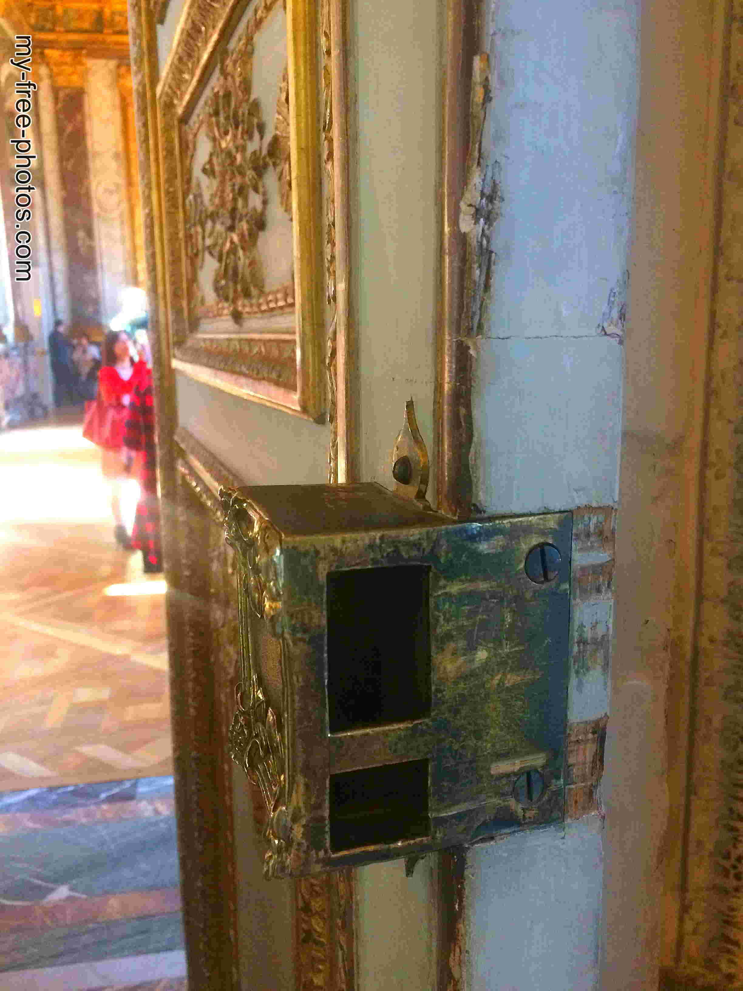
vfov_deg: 61.7
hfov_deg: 48.2
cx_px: 372
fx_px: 830
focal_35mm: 29
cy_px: 496
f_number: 2.2
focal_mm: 4.15
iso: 320
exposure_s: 1/25
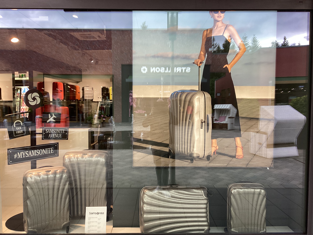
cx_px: 156
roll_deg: -0.2
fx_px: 280
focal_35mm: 31
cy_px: 118
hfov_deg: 58.4
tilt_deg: -3.1
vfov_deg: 45.4
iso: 50
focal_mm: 3.3
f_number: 2.4
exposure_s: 1/100
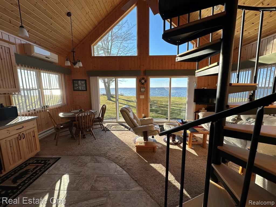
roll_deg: -0.1
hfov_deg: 102.1
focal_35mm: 14
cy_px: 104
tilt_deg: -8.3
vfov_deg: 85.7
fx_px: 112
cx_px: 138
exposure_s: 1/320
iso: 40
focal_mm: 2.22
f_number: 2.2
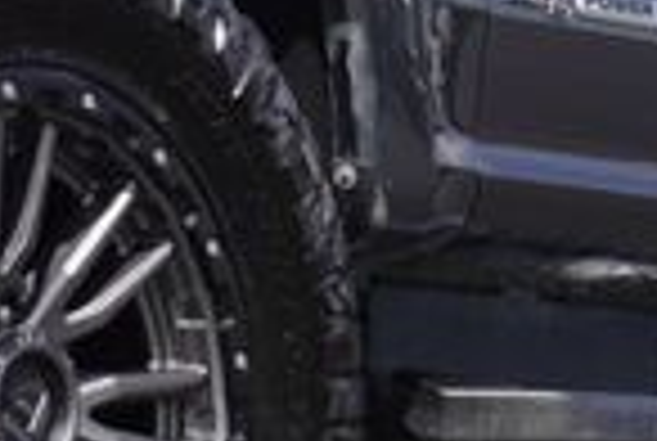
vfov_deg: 5.4
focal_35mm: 252
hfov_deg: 8.1
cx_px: -40
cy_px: -140
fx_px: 4608
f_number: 10
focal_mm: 24
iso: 100
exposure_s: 1/125
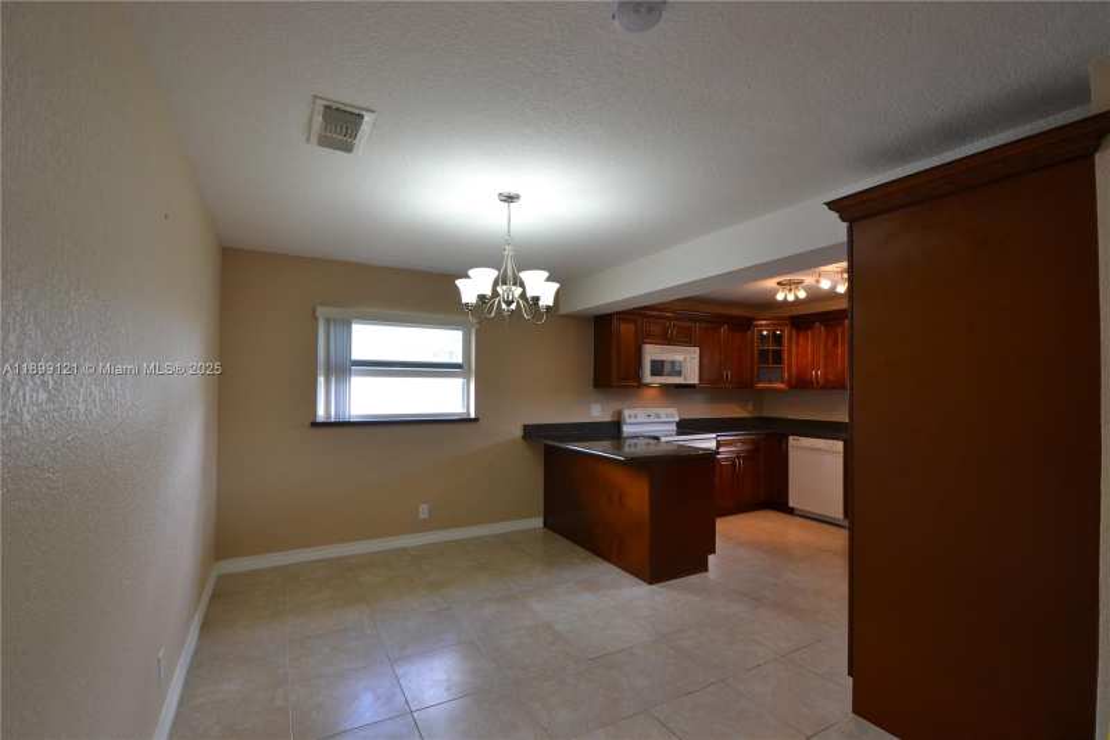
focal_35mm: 15
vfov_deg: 77.3
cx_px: 555
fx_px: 462
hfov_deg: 100.4
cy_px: 370
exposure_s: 1/30
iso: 400
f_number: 5.6
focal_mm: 10
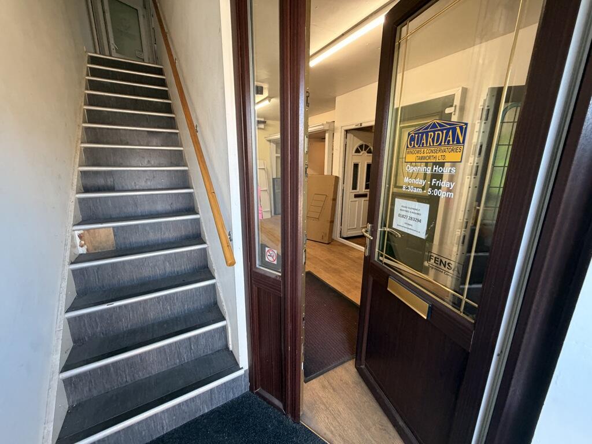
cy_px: 222
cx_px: 296
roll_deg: -0.8
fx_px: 239
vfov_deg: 85.7
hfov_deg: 102.1
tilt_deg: -10.8
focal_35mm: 14
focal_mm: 2.22
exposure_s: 1/121
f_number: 2.2
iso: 320
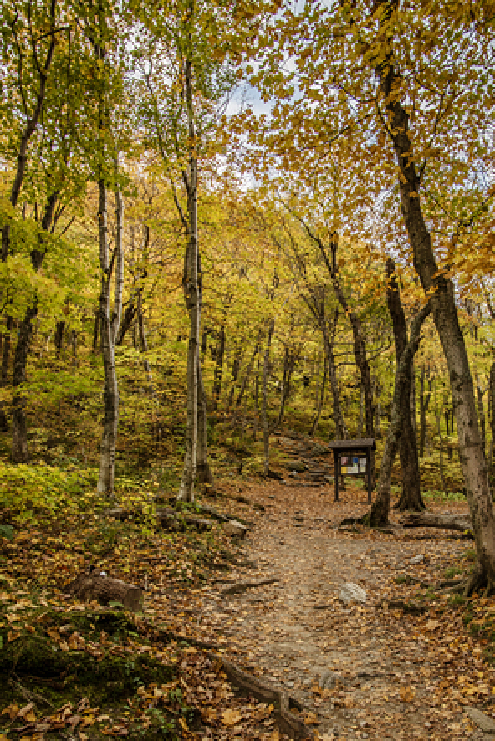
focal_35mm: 23
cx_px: 319
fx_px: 474
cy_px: 473
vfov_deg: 74.4
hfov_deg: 54.4
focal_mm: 17
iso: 100
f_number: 10
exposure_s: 1/30
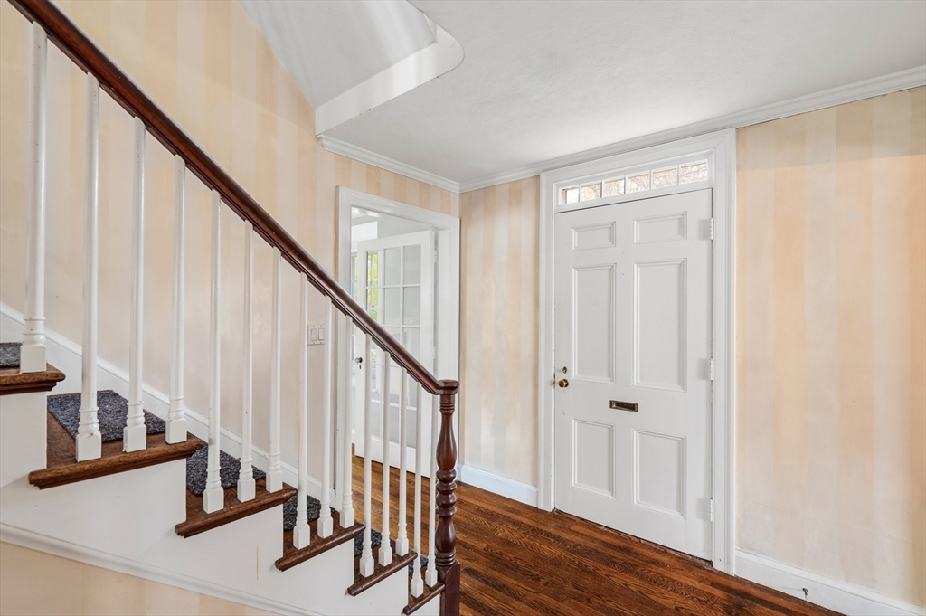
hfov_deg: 96.8
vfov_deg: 73.7
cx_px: 463
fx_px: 411
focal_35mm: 16
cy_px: 308
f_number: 8
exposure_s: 5
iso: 400
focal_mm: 16
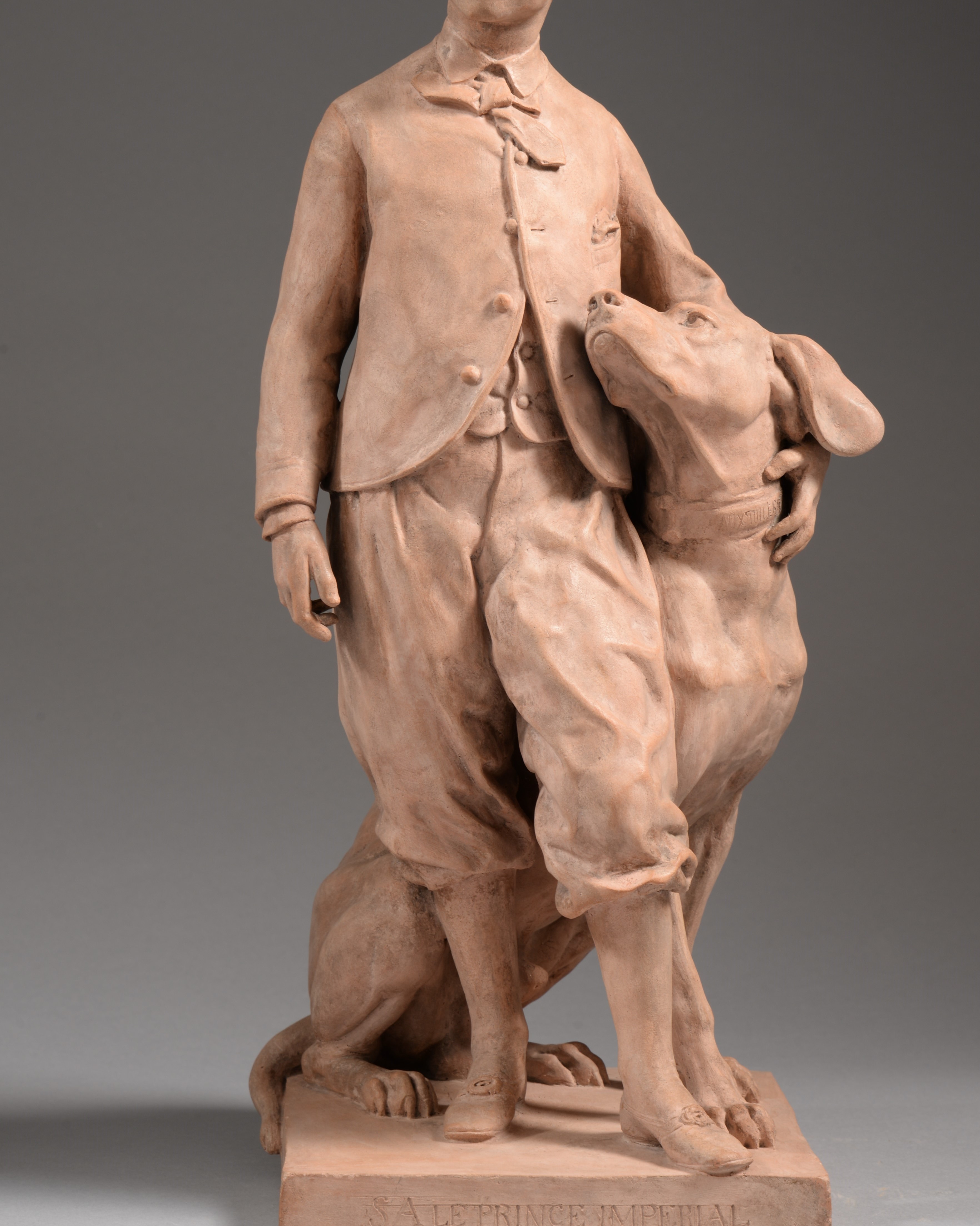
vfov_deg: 17.6
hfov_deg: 14.1
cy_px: 525
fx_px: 3952
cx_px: 514
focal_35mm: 109
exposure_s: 1/100
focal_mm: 85
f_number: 14
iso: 125
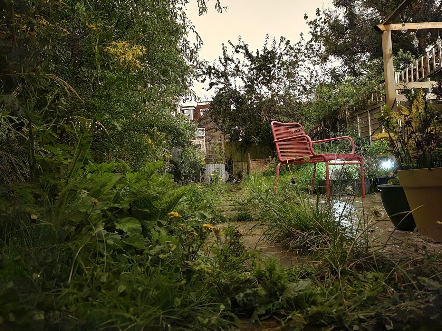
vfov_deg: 56.8
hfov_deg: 71.6
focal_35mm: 24
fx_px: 306
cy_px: 166
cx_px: 221
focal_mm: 5
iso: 2000
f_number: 1.8
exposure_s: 1/2
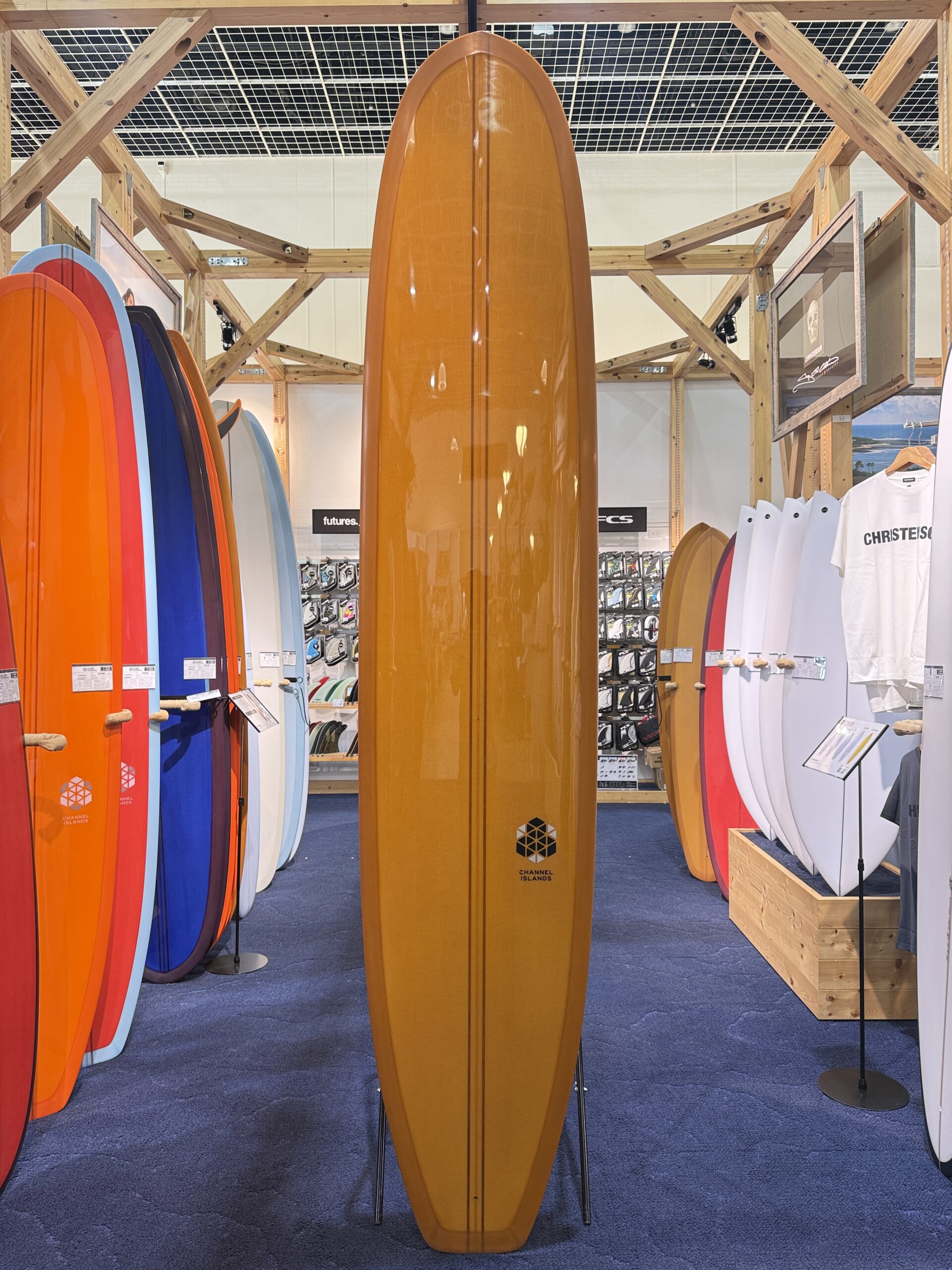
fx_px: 880
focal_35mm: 24
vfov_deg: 71.6
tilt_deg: +1.3
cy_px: 635
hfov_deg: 56.8
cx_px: 476
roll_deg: +0.1
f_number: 1.78
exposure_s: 1/60
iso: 125
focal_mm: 6.76
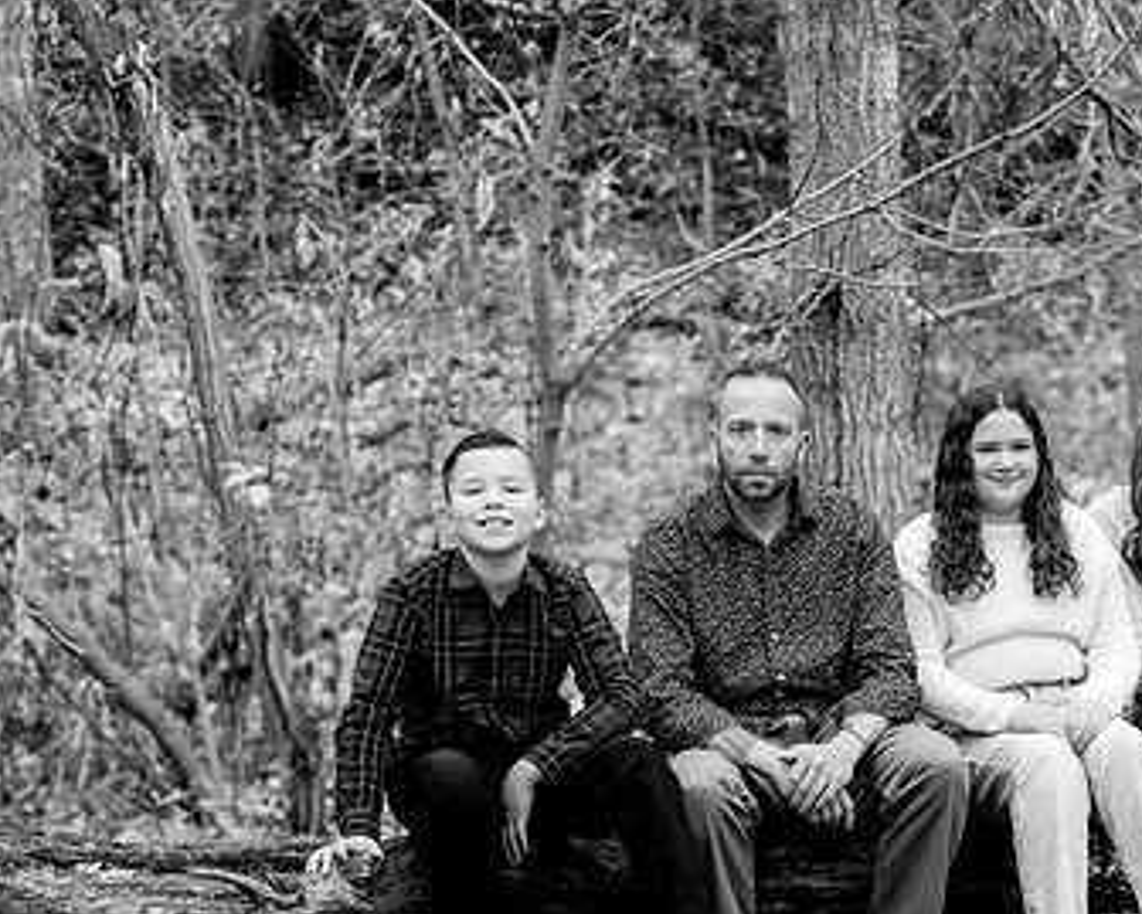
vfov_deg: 18.9
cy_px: 654
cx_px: 819
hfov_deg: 23.4
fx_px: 2738
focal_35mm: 81
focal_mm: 50
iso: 250
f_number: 4
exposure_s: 1/250
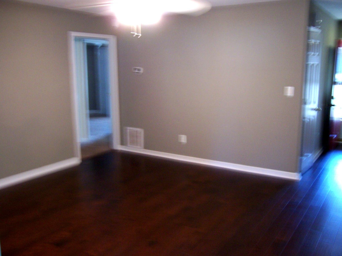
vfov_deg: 42.9
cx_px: 171
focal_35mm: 33
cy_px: 128
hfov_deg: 55.4
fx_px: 326
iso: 140
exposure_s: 1/8
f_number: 3.4
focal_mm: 5.5
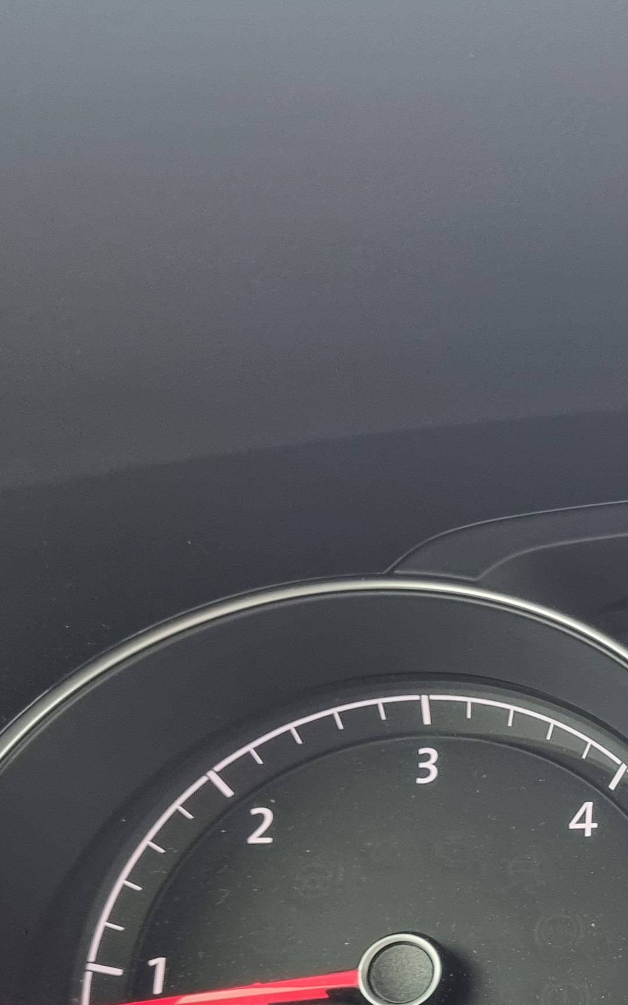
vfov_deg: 30.9
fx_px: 1753
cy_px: 857
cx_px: 950
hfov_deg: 18.0
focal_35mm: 64
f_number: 1.8
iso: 200
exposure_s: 1/60
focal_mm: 5.4
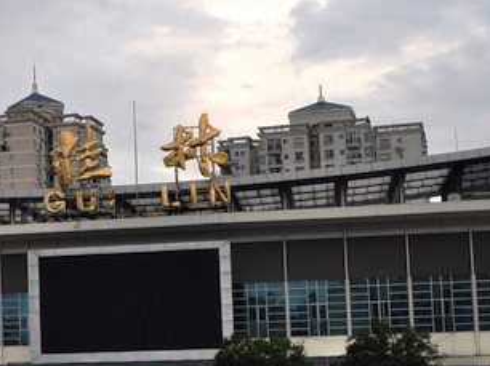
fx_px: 1333
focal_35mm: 94
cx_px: -29
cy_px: 218
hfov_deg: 20.0
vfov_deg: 15.7
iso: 200
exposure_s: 1/200
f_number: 9
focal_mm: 25
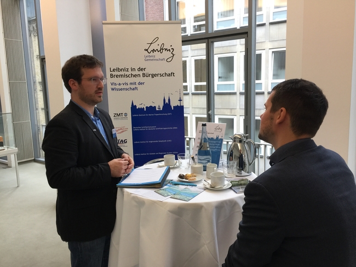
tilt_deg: -8.6
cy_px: 134
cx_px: 178
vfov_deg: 48.2
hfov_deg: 61.7
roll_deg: +1.1
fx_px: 298
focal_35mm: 29
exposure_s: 1/33
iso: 50
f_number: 2.2
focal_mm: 4.15
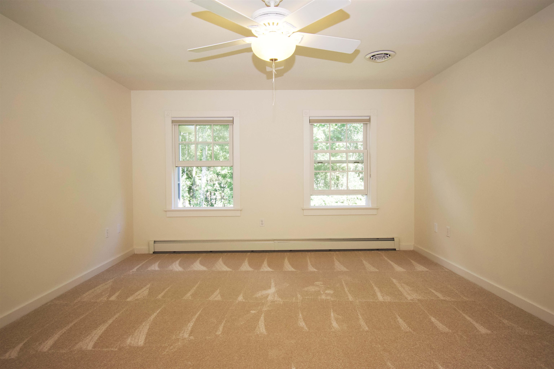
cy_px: 184
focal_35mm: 21
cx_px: 277
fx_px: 323
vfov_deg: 59.5
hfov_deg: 81.2
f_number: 5
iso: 900
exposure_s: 1/125
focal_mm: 14
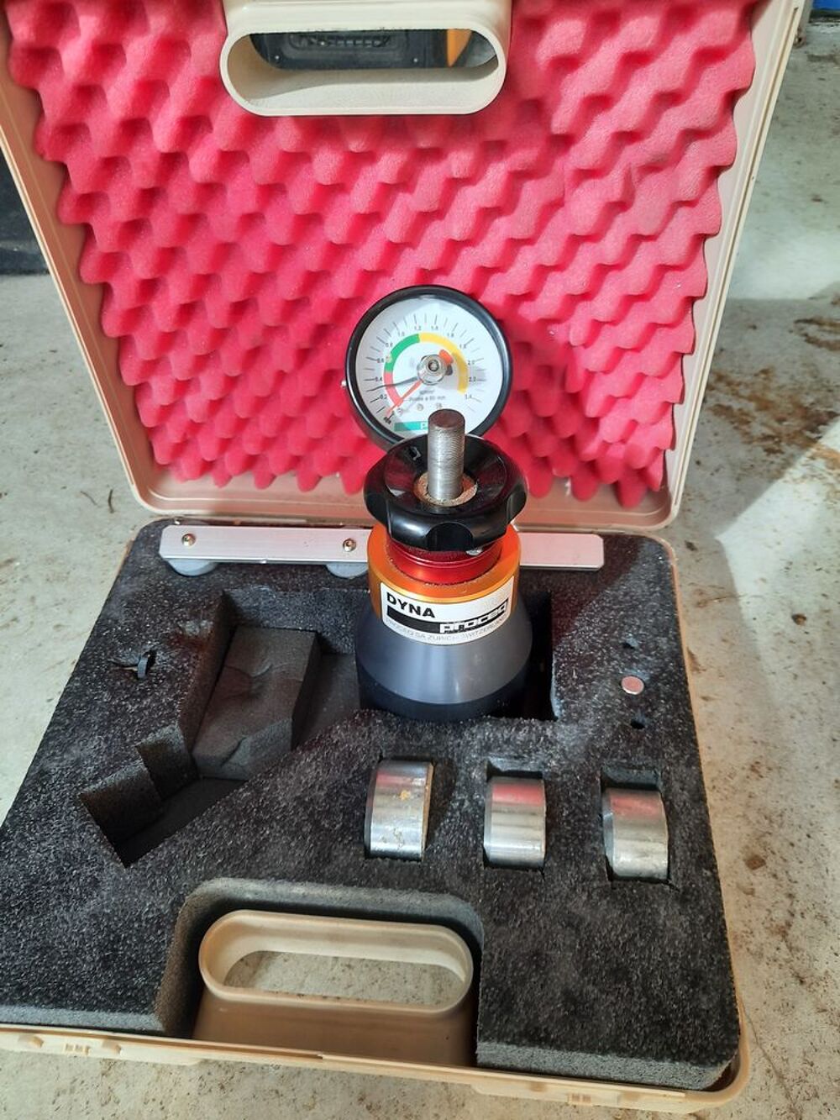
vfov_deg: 69.4
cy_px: 560
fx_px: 809
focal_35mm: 25
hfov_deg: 54.9
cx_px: 420
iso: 50
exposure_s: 1/50
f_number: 2
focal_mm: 4.6
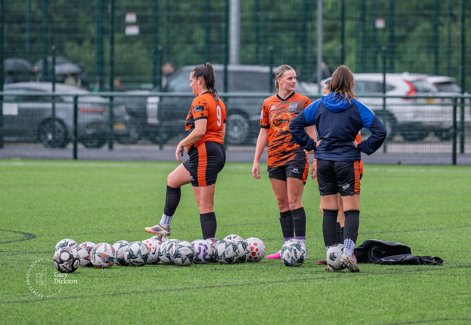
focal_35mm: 346
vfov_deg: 4.1
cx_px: 289
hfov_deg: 5.9
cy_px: 119
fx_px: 4583
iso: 100
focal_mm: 200
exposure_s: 1/400
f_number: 2.8
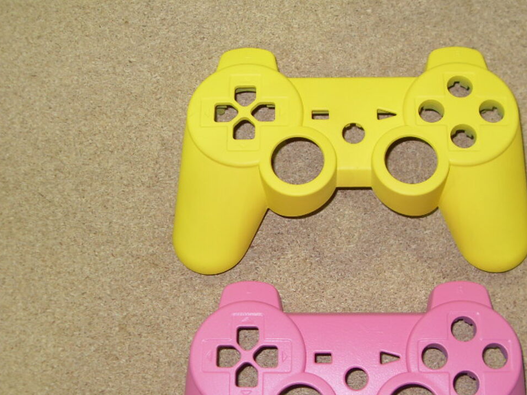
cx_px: 342
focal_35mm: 51
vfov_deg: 28.4
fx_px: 777
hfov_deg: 37.2
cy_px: 261
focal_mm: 6.3
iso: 100
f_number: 2.8
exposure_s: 1/45
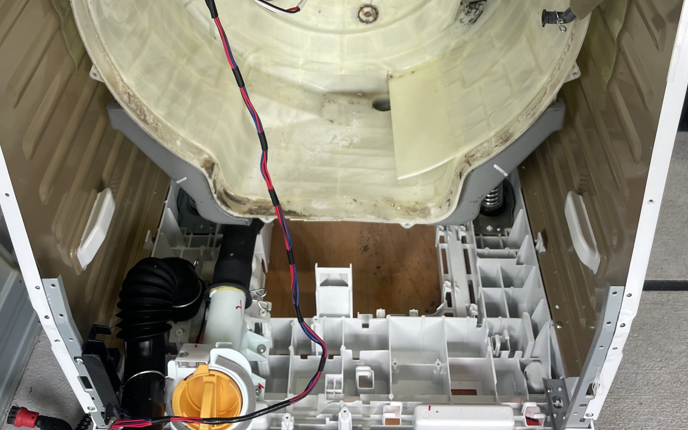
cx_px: 344
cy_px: 2
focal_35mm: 37
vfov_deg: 31.8
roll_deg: +1.1
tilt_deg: -35.7
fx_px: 694
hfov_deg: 52.7
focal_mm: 4.2
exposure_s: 1/121
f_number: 1.6
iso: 50
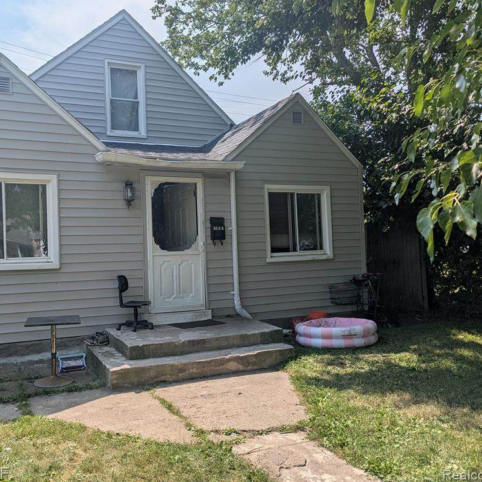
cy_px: 237
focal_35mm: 29
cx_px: 179
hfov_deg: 54.9
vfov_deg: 55.6
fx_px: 457
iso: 46
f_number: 1.85
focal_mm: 6.81
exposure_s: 1/3333
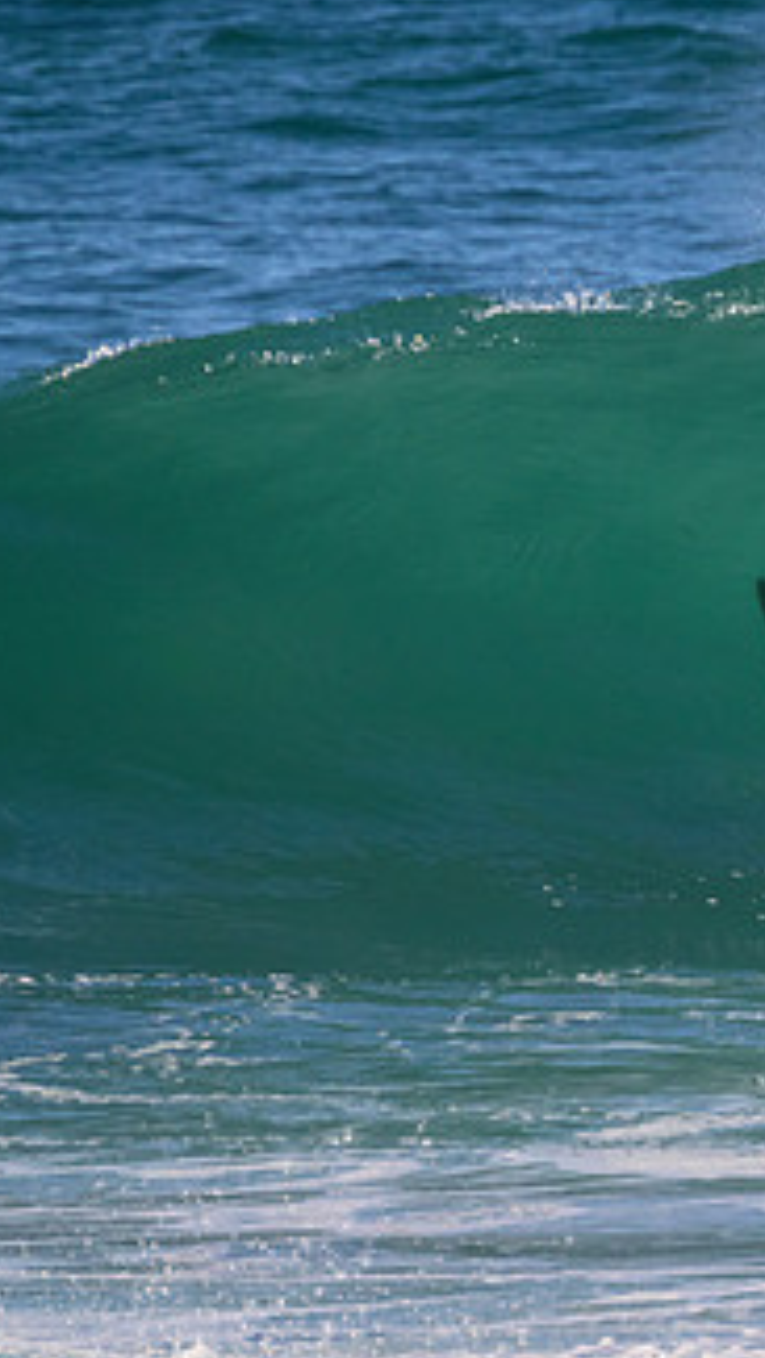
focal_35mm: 1497
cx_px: 1187
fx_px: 53942
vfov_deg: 1.4
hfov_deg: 0.8
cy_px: 608
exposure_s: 1/1250
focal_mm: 800
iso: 1100
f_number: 11
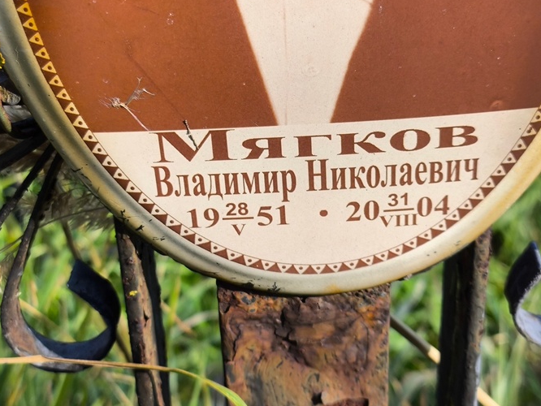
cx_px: 274
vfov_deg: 24.4
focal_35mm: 60
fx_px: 938
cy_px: 195
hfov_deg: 32.2
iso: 50
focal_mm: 4.71
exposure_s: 1/499
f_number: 1.7
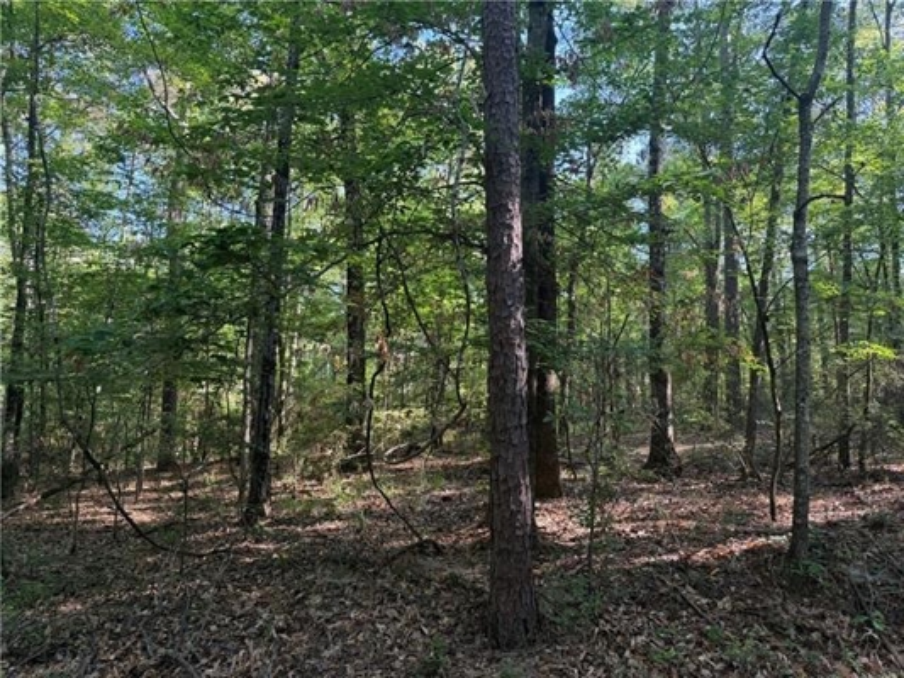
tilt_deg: +9.6
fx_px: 627
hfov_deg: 71.6
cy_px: 339
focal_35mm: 24
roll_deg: -1.3
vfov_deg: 56.8
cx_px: 452
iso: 100
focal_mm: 6.76
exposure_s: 1/154
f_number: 1.78
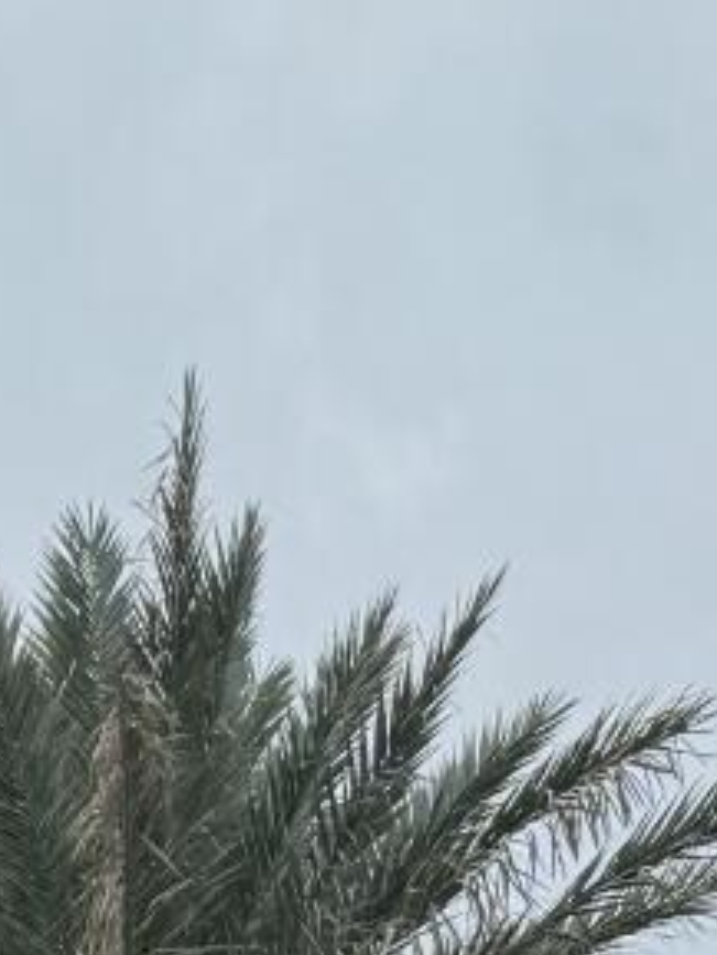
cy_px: 2267
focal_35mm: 166
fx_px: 4581
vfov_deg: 10.3
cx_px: 710
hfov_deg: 8.9
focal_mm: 6.86
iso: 80
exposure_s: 1/5348
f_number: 1.78
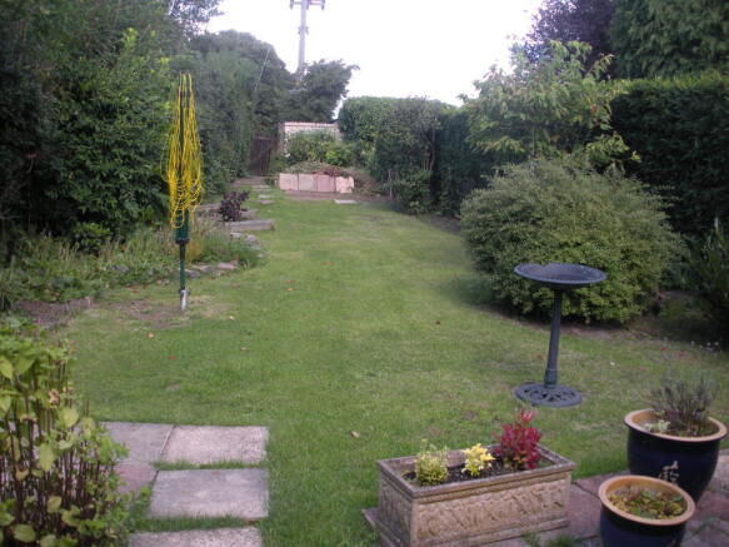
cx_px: 364
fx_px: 758
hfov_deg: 51.4
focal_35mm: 36
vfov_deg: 39.6
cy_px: 274
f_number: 3.5
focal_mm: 6.3
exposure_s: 1/129
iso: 64
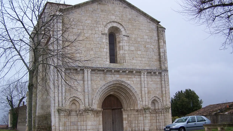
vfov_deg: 28.3
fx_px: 259
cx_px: 115
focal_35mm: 42
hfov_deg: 48.4
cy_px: 79
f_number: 2.8
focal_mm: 6.3
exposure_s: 1/125
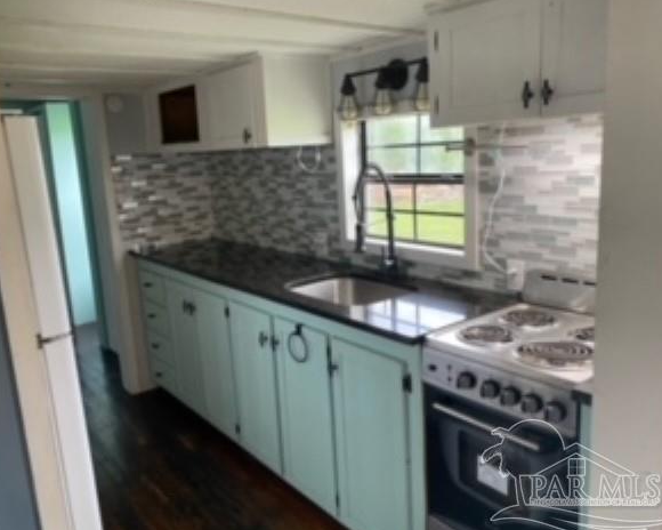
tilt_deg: -10.5
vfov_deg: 51.5
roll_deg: +2.7
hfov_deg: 62.2
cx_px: 321
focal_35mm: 28
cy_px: 270
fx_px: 549
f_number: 1.8
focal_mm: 4.25
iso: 125
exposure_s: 1/60
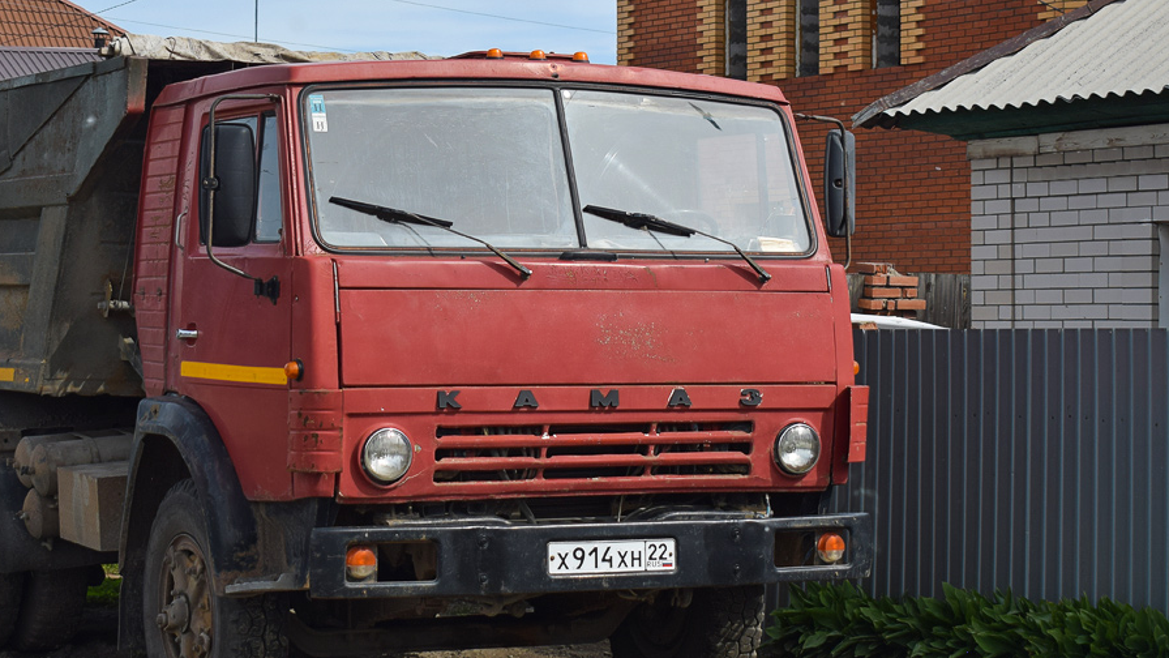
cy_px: 290
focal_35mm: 80
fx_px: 2480
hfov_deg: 26.4
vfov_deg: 15.1
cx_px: 442
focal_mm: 38
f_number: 5.6
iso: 100
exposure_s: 1/640
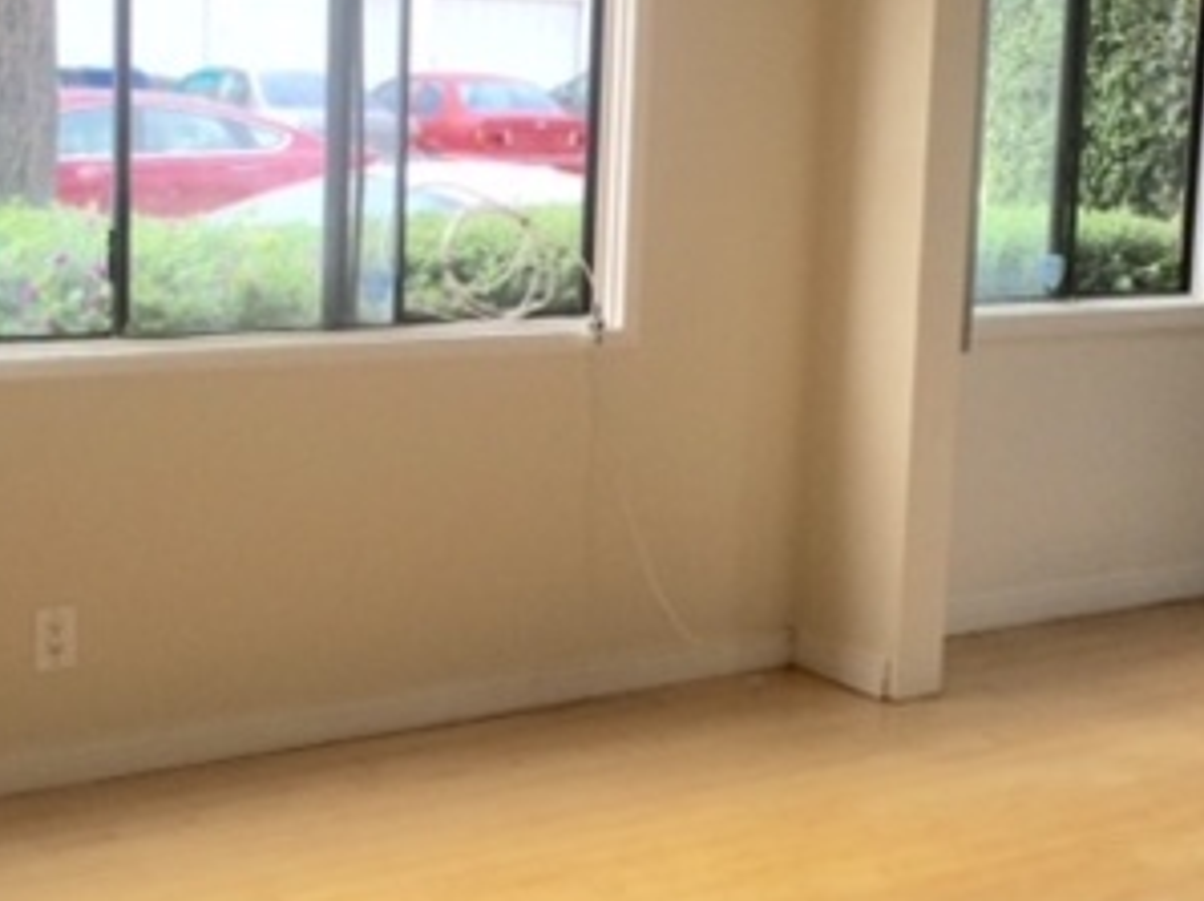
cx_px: 745
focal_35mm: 65
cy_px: 347
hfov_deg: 29.7
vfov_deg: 22.5
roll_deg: -2.0
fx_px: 2259
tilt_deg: -7.3
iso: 32
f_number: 2.2
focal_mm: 4.15
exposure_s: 1/211
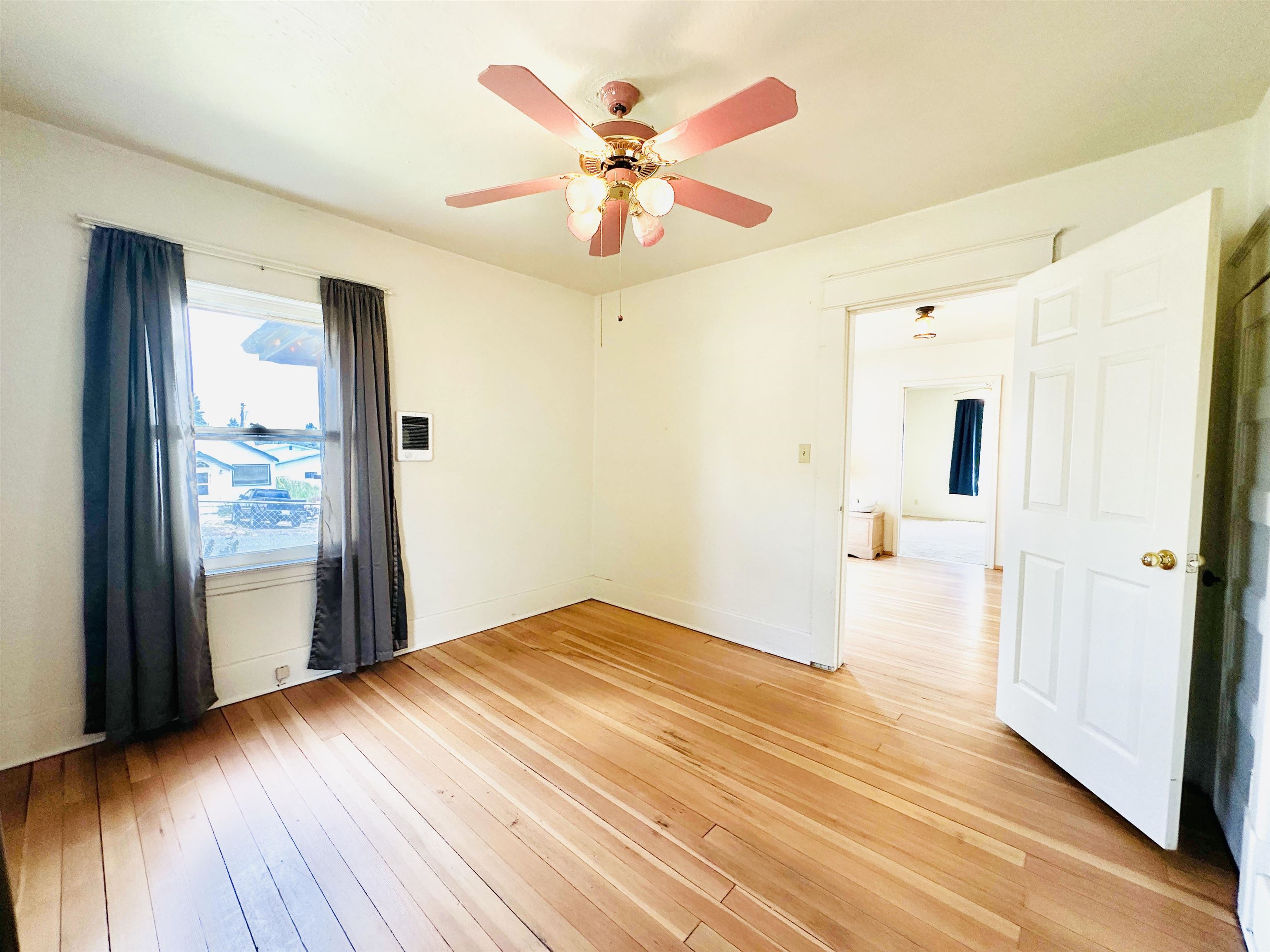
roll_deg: -0.7
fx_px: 514
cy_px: 476
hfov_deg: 102.1
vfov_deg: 85.7
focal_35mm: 14
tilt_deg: -3.3
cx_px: 635
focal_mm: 2.22
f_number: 2.2
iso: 64
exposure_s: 1/120
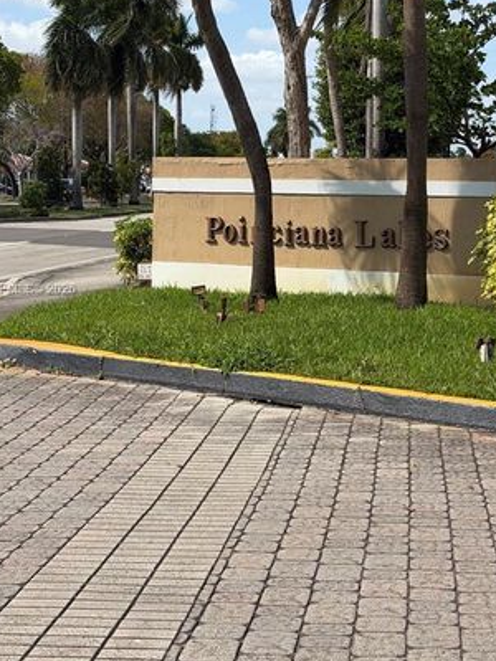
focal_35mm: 80
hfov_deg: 18.4
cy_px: 290
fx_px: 1528
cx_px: 319
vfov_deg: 24.4
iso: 64
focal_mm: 6.76
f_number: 1.78
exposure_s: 1/4878
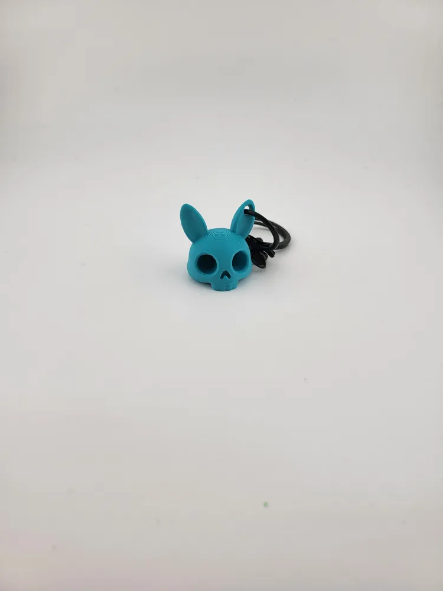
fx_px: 410
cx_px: 222
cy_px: 296
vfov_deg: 71.6
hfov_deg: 56.8
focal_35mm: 24
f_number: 1.8
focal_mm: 5
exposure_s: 1/280
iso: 40
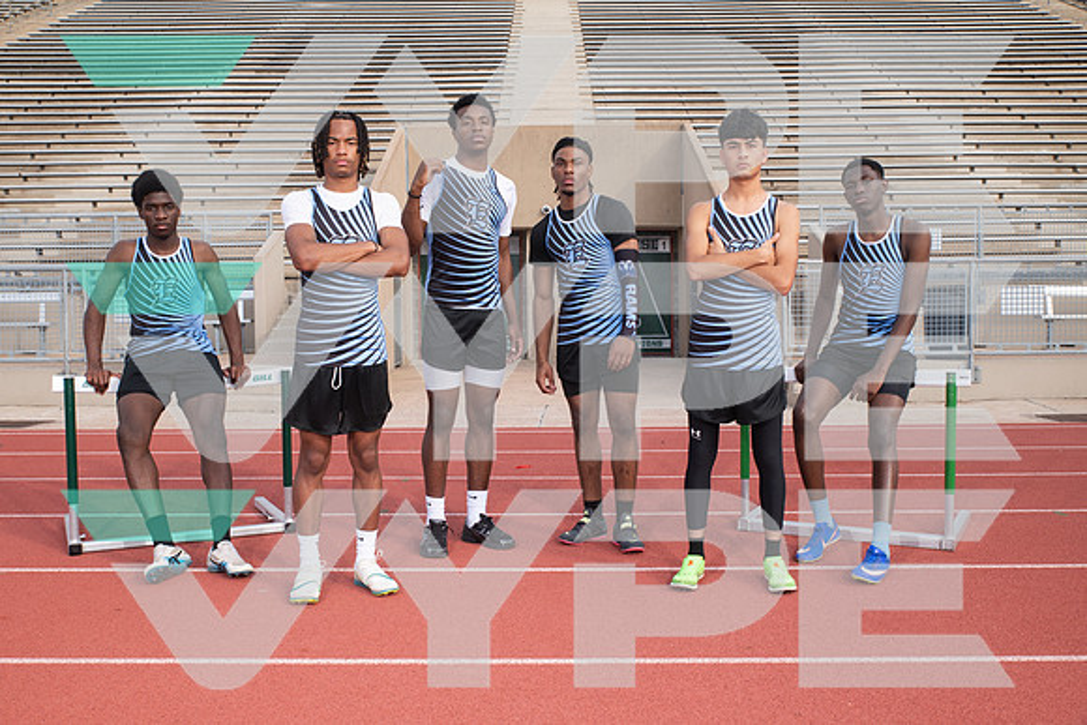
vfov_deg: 37.9
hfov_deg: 54.4
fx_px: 1057
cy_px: 362
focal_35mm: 35
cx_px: 544
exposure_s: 1/320
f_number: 8
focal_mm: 35
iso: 160
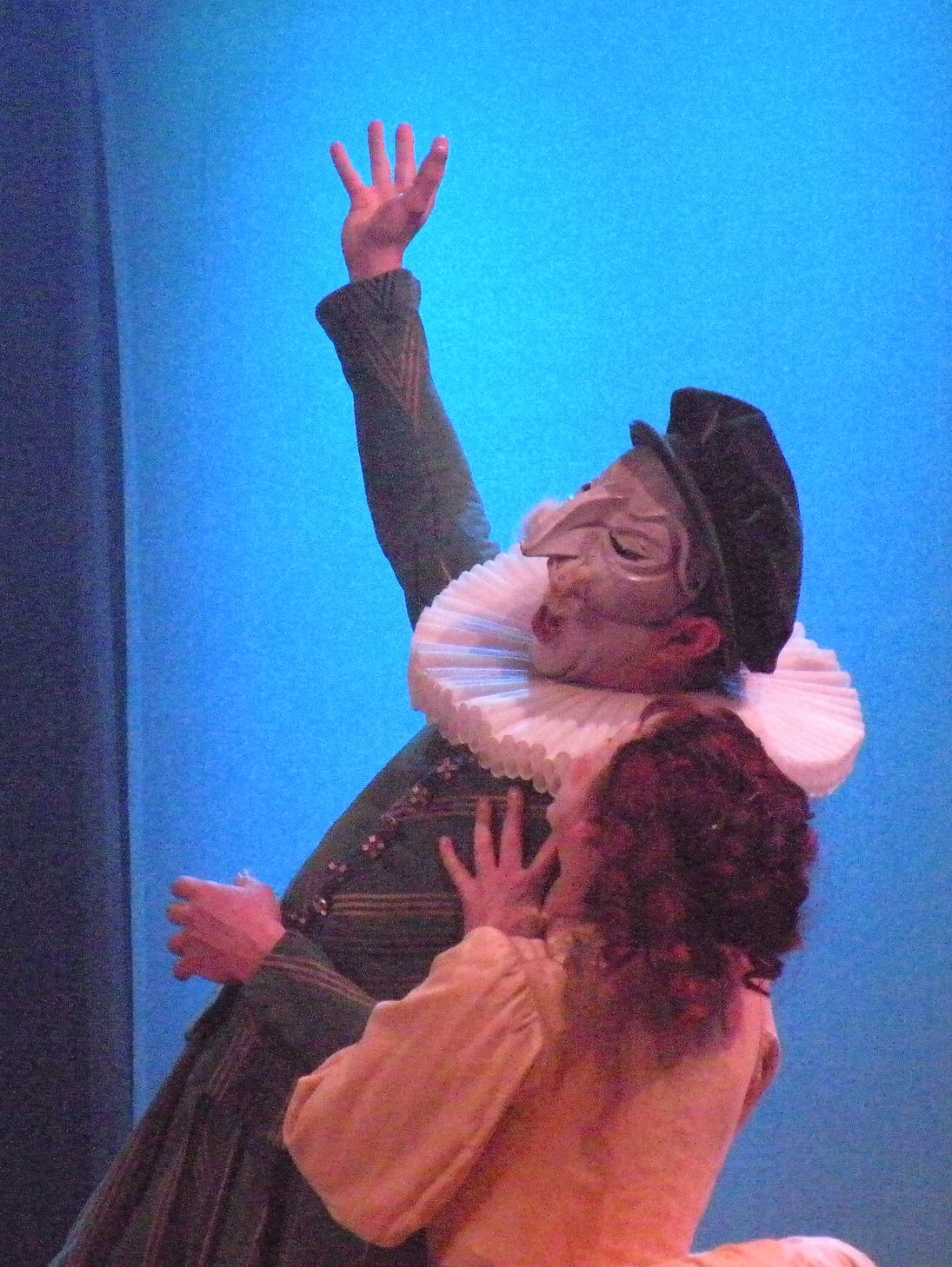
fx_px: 4360
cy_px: 634
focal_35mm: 119
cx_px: 476
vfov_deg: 16.5
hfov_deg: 12.5
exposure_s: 1/85
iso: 2000
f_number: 4.5
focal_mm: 21
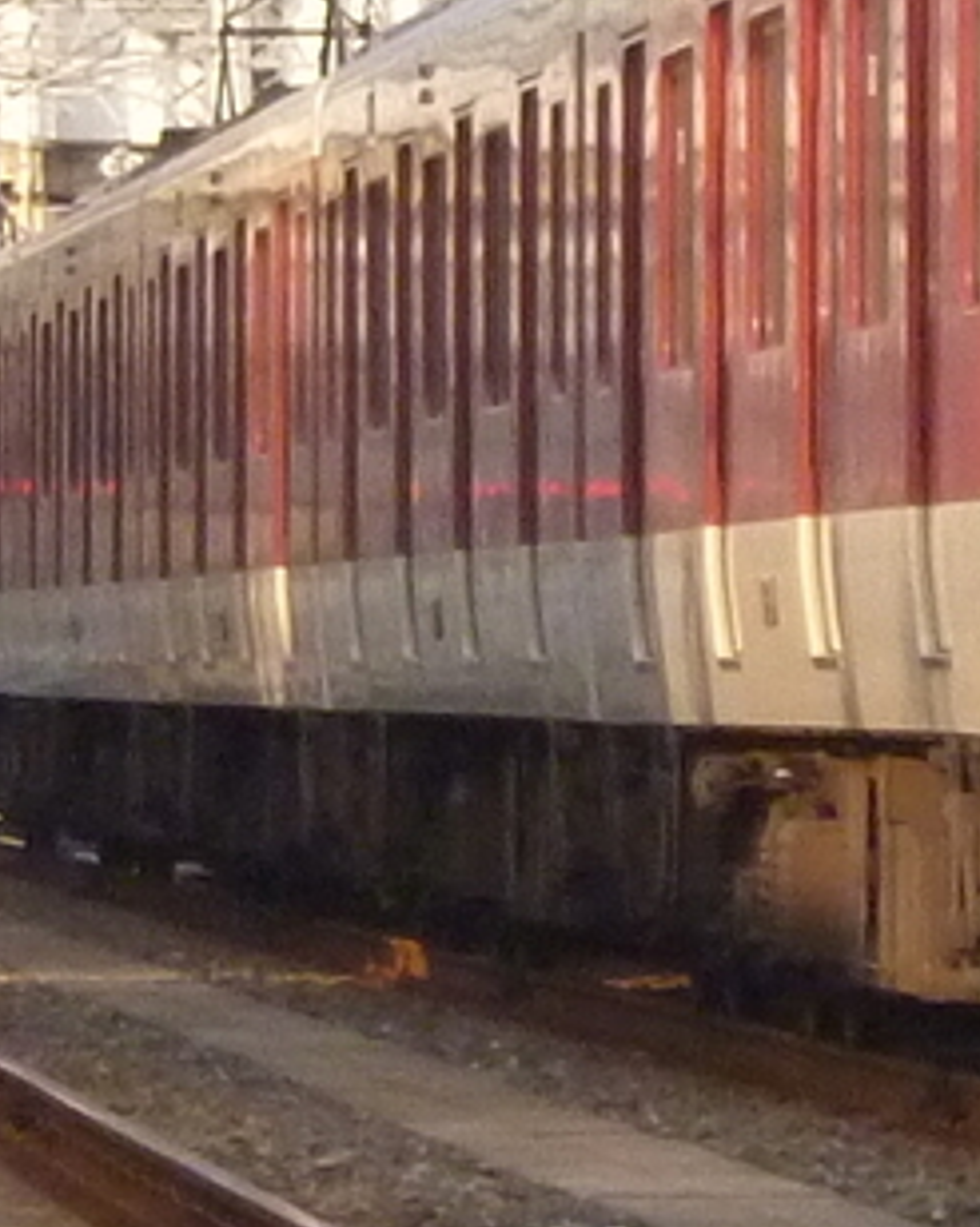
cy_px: 239
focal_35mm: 719
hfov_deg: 2.1
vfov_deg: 2.7
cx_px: 1852
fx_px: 26093
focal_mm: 20
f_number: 6.5
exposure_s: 1/125
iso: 400
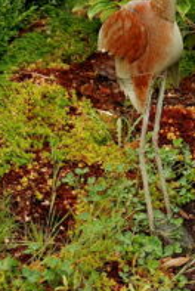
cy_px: 27
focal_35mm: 110
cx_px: 143
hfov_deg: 12.4
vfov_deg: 18.2
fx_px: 893
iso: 200
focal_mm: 29
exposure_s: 1/80
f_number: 4.5
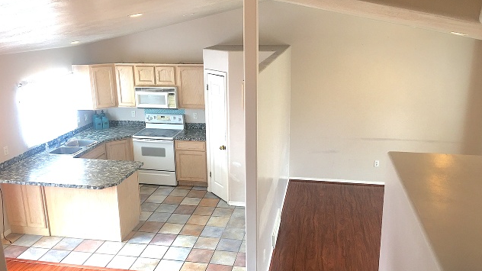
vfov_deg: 36.6
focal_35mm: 32
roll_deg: +0.6
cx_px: 243
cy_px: 136
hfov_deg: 61.0
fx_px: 409
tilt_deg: -14.5
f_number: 2.2
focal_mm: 4.15
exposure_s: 1/15
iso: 32
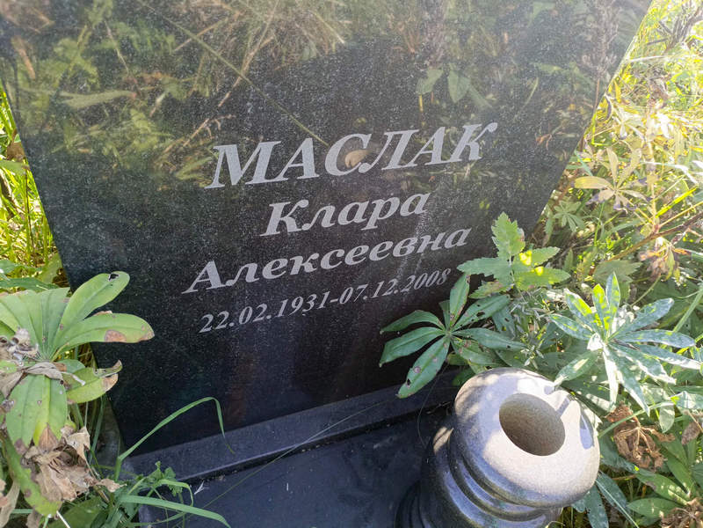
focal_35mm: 25
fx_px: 508
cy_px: 264
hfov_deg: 69.4
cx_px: 352
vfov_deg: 54.9
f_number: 1.69
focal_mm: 4.76
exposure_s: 1/100
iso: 166
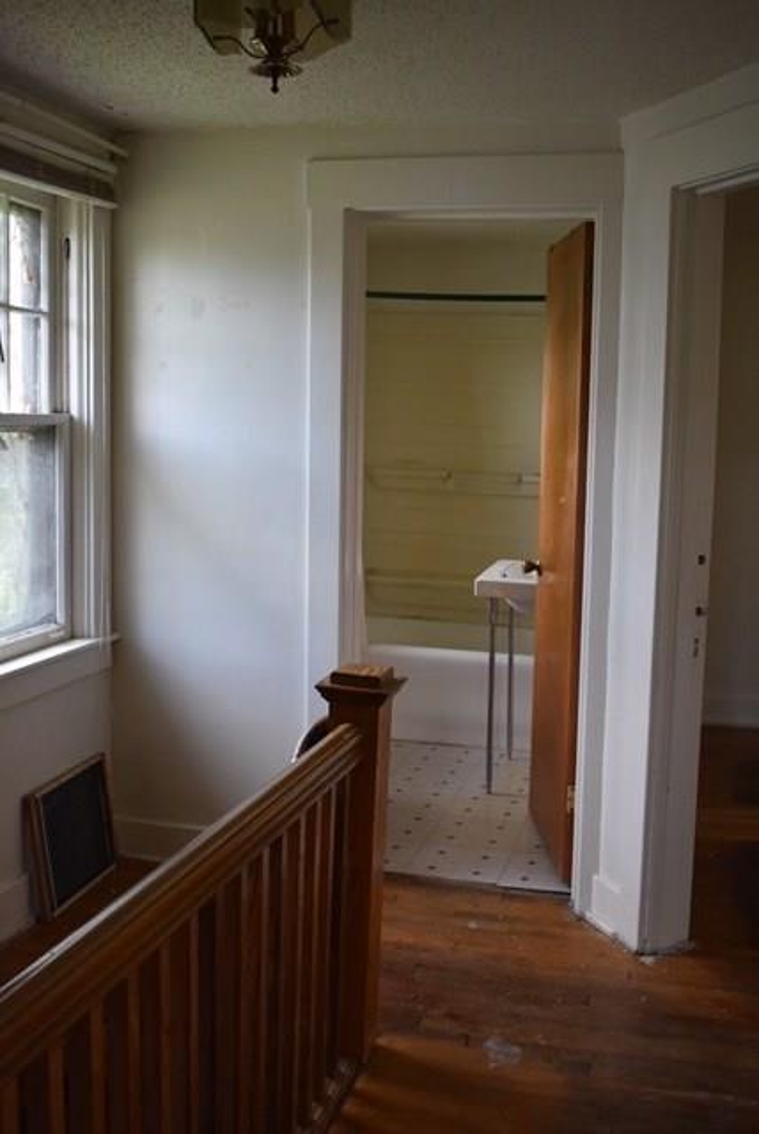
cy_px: 567
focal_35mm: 38
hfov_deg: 35.6
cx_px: 380
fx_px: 1183
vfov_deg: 51.2
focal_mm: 25
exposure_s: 1/200
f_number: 4
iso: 800
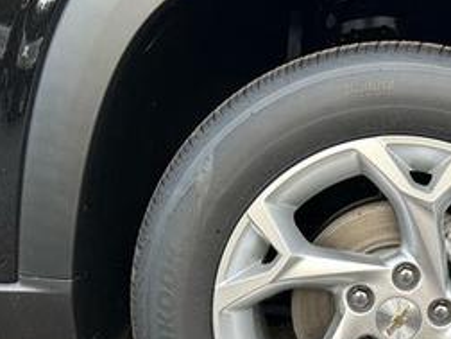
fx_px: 677
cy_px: 292
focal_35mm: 52
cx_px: 415
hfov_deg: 34.5
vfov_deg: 27.2
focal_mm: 5.7
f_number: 1.5
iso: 50
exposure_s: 1/121
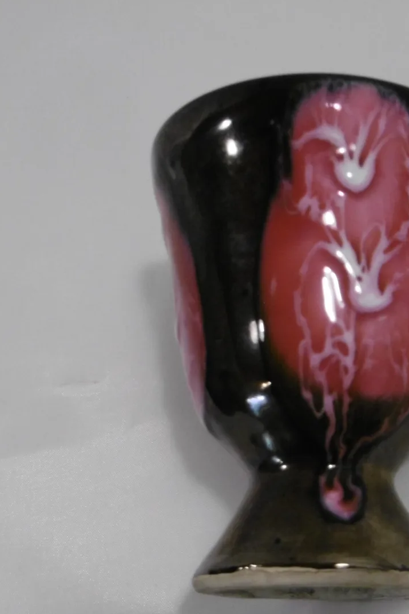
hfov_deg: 22.6
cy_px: 320
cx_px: 341
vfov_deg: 33.9
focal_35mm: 59
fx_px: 1005
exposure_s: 1/60
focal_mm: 6.8
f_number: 3.7
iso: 250
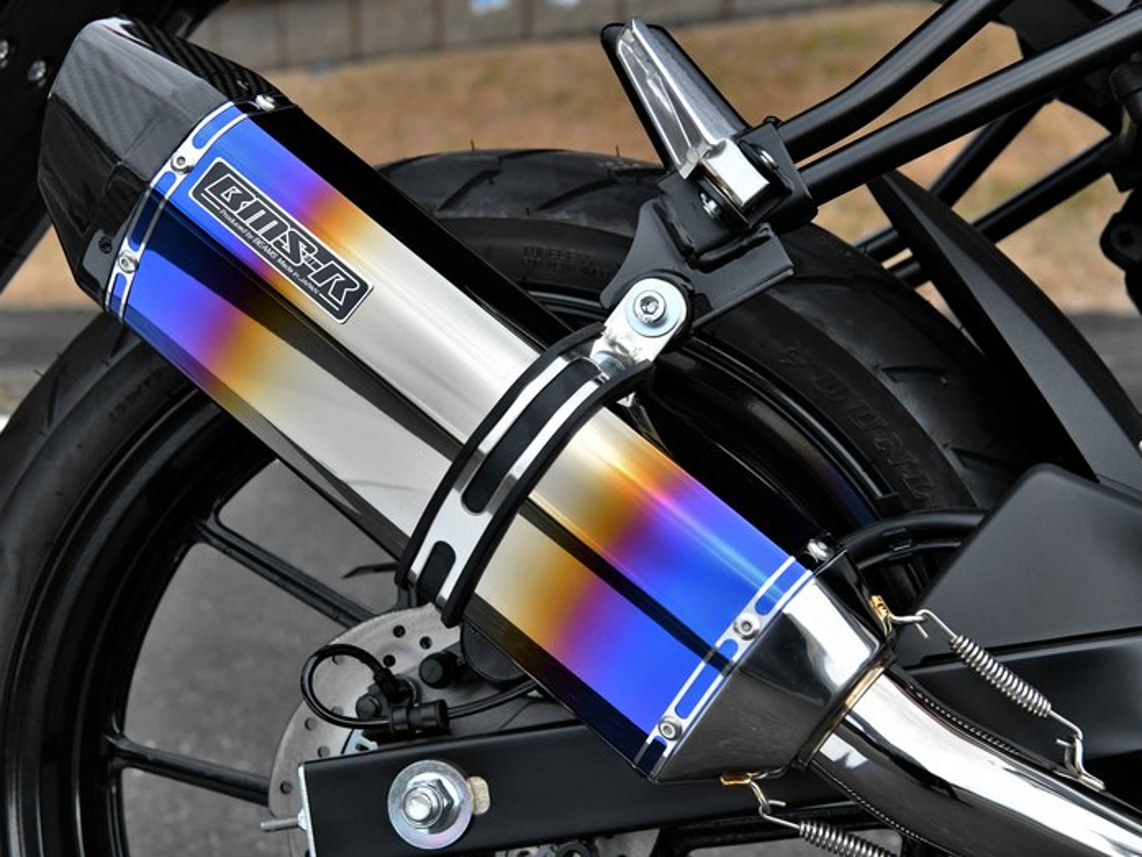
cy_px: 422
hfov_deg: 30.2
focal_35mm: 64
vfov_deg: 22.9
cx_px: 508
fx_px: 2112
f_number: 9
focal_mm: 58
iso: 3200
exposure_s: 1/800
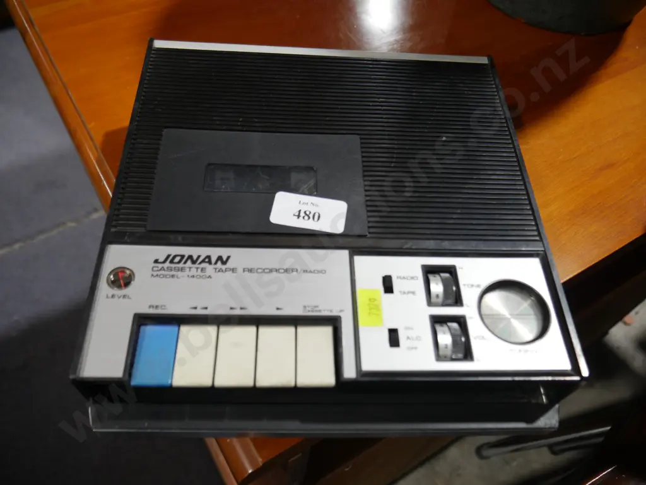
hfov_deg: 63.4
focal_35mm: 28
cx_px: 323
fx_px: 523
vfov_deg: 49.8
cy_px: 242
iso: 250
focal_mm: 14
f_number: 3.5
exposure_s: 1/60
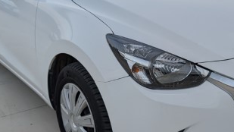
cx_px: 162
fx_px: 335
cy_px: 60
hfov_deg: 37.9
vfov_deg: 22.2
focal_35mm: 54
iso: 19
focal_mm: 6.9
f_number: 1.68
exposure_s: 1/129
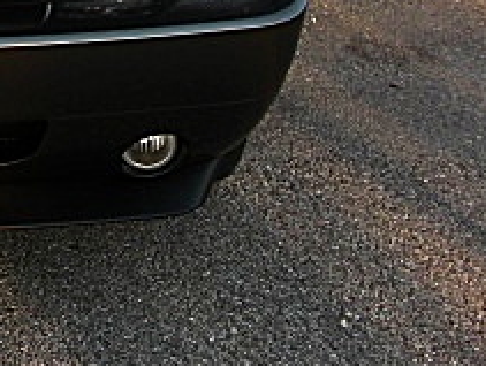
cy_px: -101
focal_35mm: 109
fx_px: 1533
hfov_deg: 16.7
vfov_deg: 13.2
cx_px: -189
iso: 50
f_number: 2.8
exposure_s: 1/100
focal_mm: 6.3
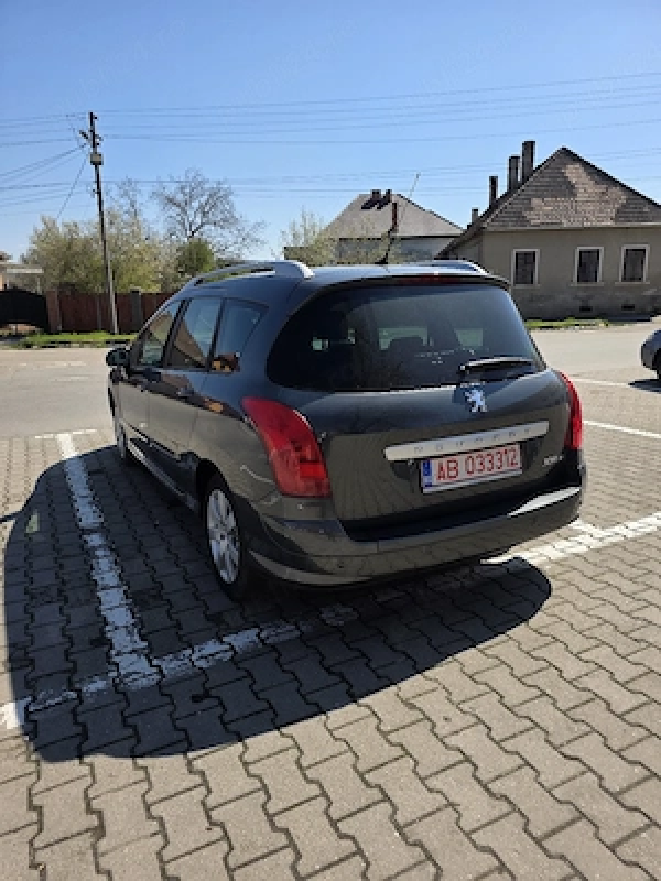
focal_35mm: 23
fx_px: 586
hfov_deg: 58.9
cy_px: 440
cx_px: 330
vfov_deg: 73.9
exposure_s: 1/10000
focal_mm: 6.3
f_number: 1.7
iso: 80
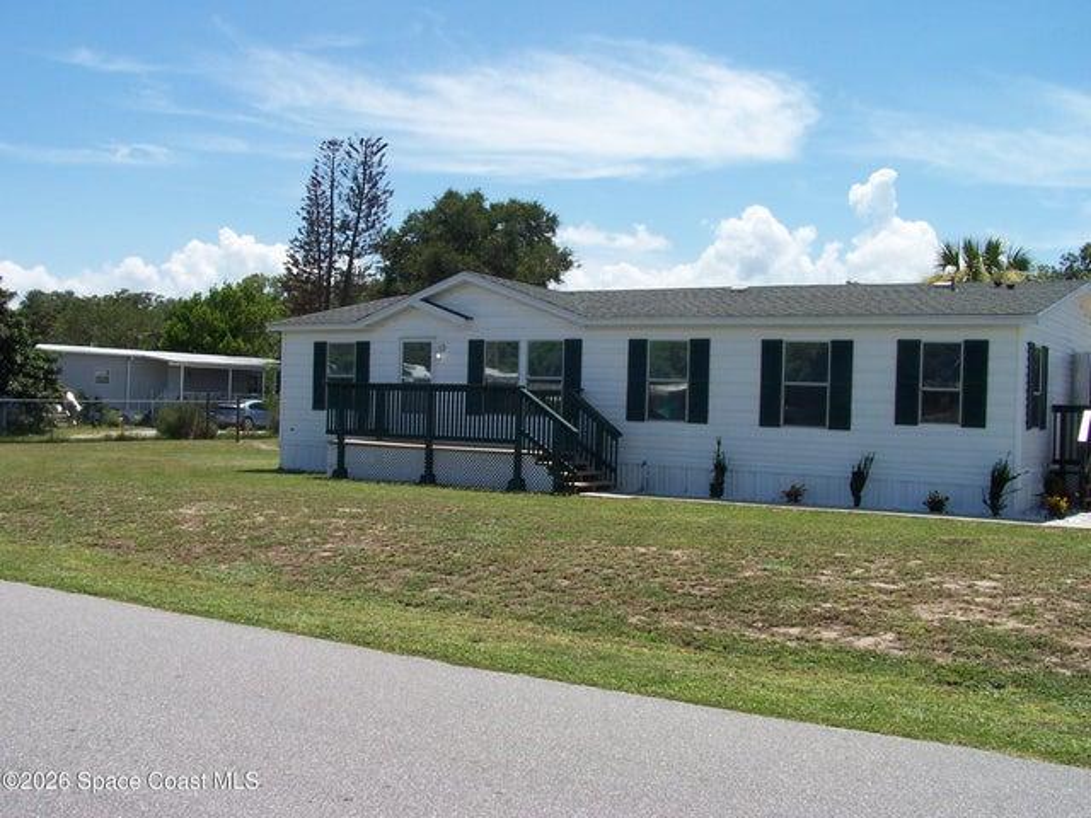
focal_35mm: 38
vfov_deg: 37.7
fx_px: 1198
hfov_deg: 49.0
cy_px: 409
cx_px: 546
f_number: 5.6
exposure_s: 1/350
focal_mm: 6.3
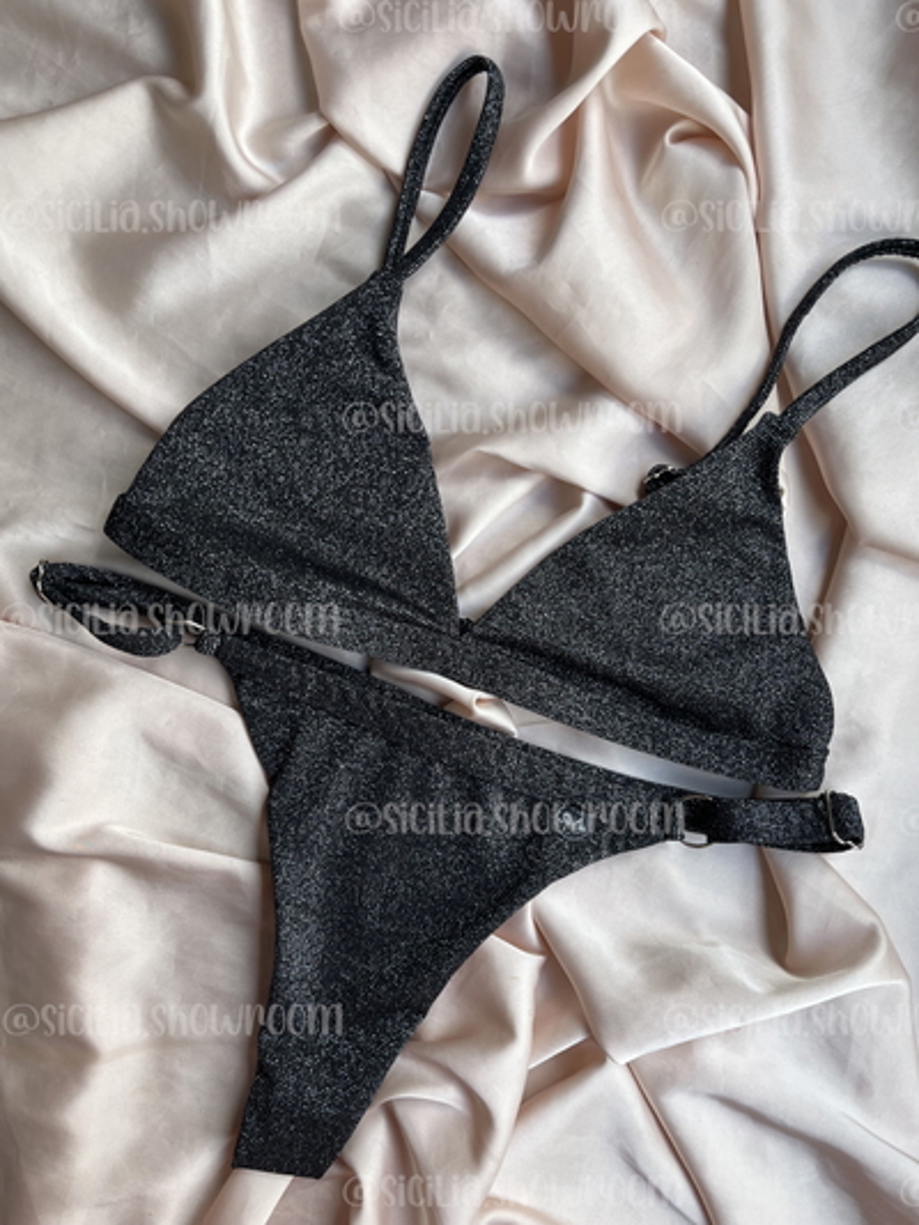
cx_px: 460
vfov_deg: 67.3
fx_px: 920
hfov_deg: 53.1
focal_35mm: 26
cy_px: 612
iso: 40
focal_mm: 5.1
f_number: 1.6
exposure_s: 1/121
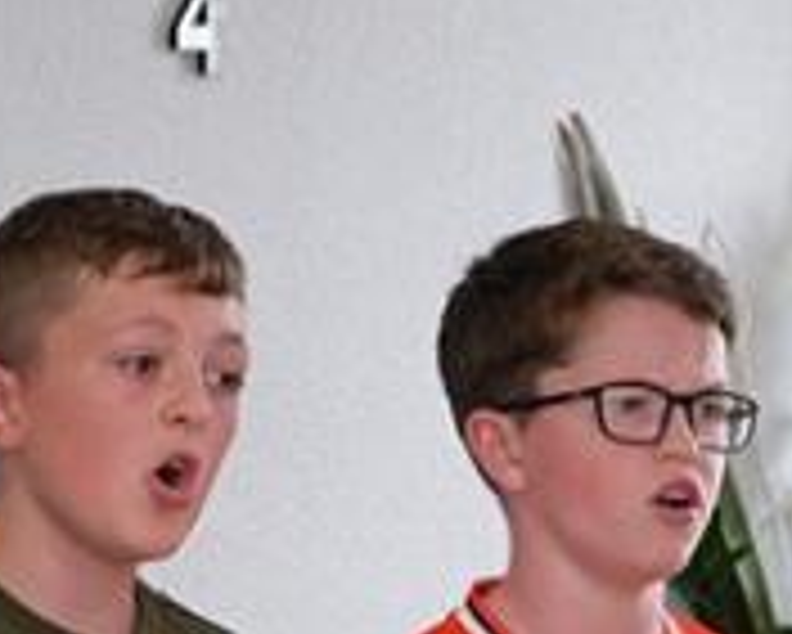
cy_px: 1196
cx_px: 446
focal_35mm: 402
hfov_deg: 4.8
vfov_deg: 3.8
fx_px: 9428
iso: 800
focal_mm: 56.3
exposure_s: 1/125
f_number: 2.8
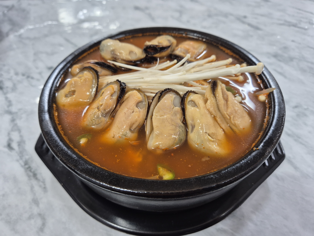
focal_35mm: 23
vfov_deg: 58.9
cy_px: 118
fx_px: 209
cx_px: 157
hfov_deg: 73.9
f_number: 1.8
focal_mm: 5.4
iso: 160
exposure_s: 1/120
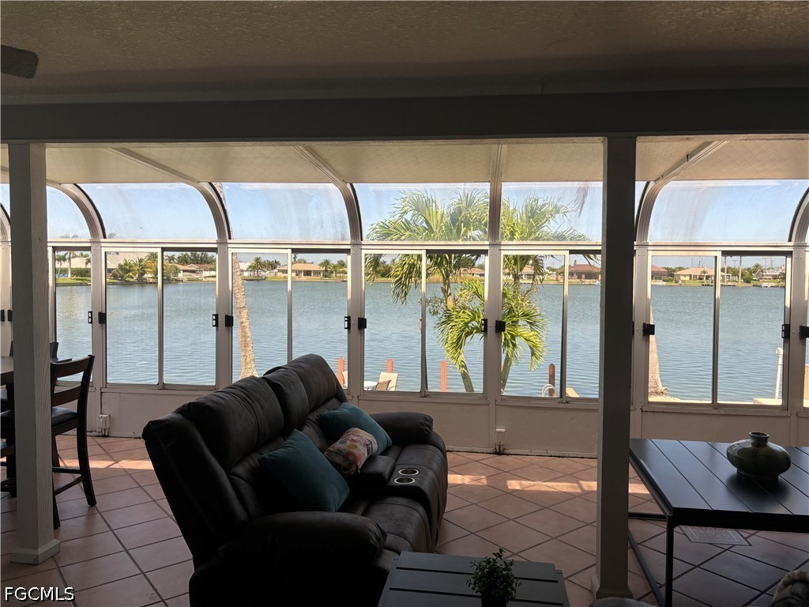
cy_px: 304
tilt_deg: -2.3
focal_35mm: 26
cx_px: 404
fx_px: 608
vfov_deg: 53.1
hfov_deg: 67.3
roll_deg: -0.9
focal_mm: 5.96
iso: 50
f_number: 1.6
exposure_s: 1/618
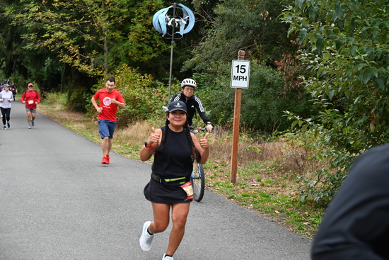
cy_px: 130
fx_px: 757
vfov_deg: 19.5
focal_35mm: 70
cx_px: 194
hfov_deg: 28.8
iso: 800
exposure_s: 1/125
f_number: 6
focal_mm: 70
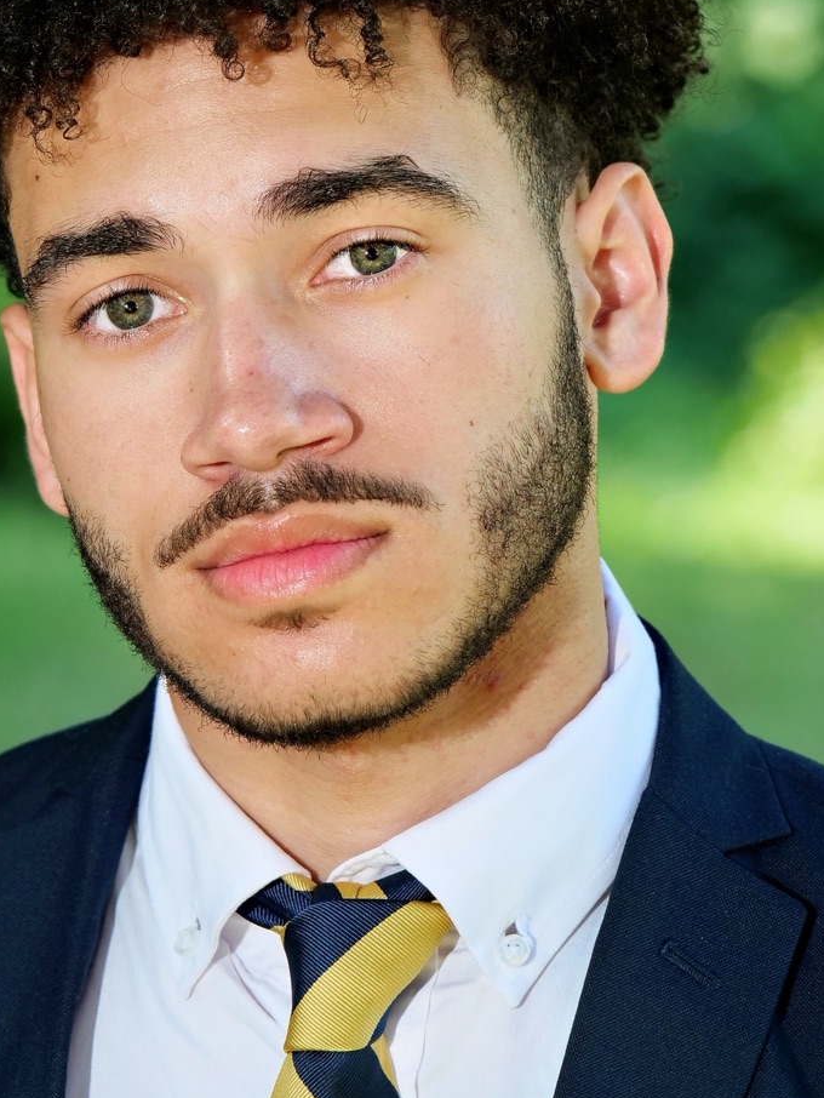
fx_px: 9803
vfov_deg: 6.4
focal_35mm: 309
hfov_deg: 4.8
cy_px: 525
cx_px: 223
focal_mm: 100
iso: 400
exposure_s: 1/200
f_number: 4
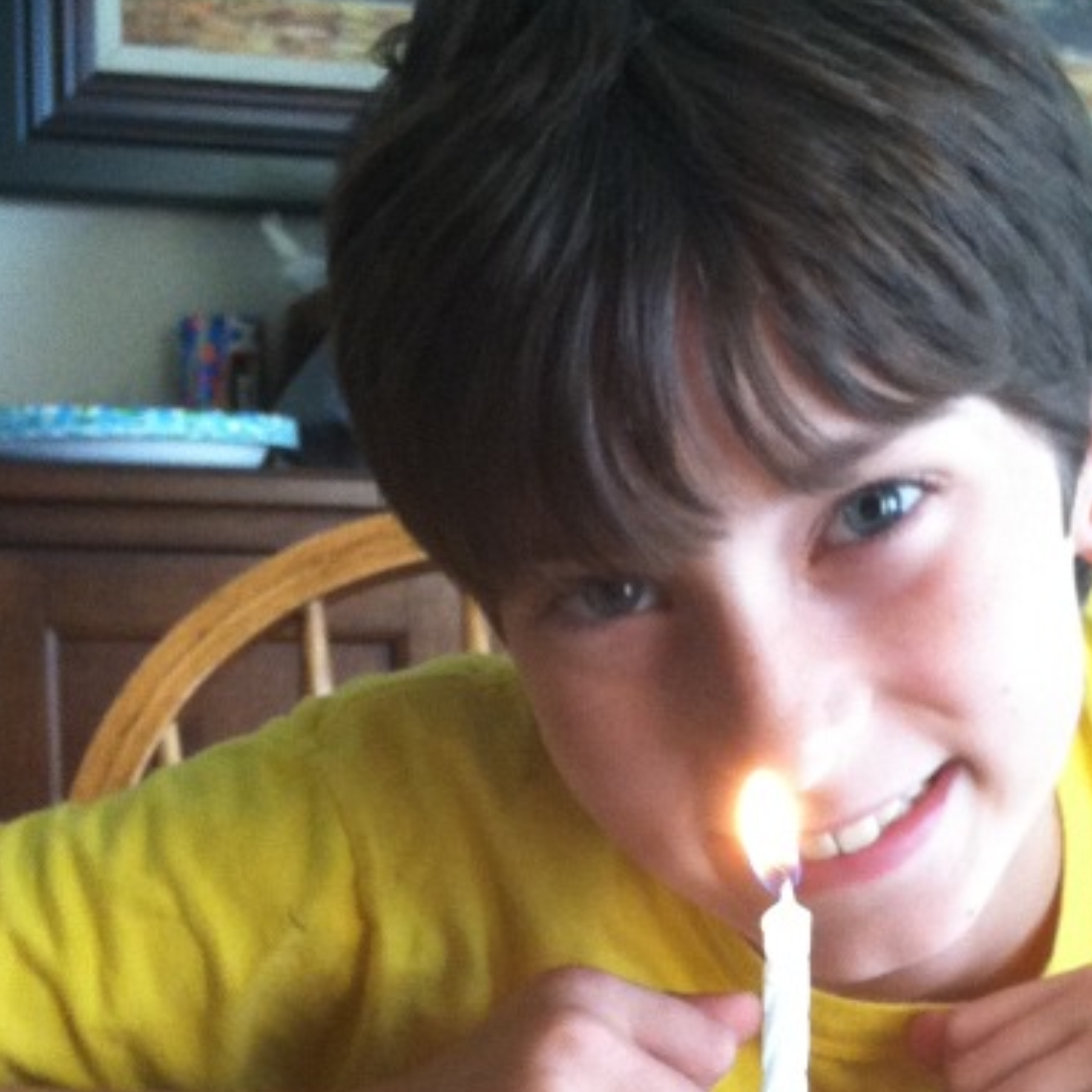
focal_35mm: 87
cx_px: 856
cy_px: 996
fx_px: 3105
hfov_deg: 19.8
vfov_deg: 19.6
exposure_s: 1/15
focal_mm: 3.85
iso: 160
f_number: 2.8
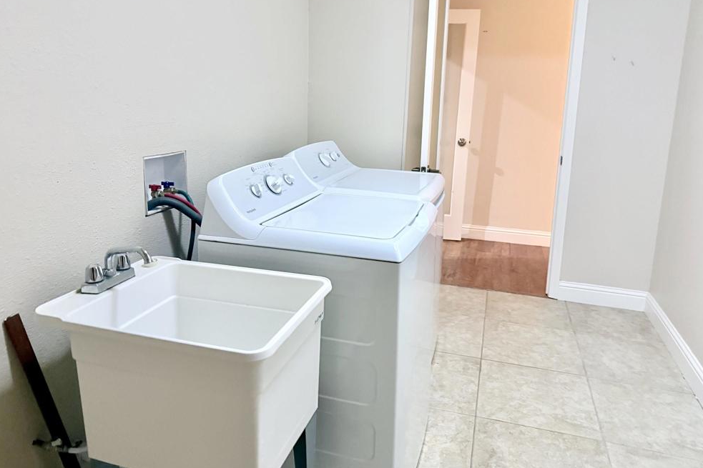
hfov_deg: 69.4
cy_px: 196
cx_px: 348
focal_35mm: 26
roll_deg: -0.7
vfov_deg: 49.3
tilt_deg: -11.9
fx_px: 508
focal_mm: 6.76
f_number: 1.78
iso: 800
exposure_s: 1/40
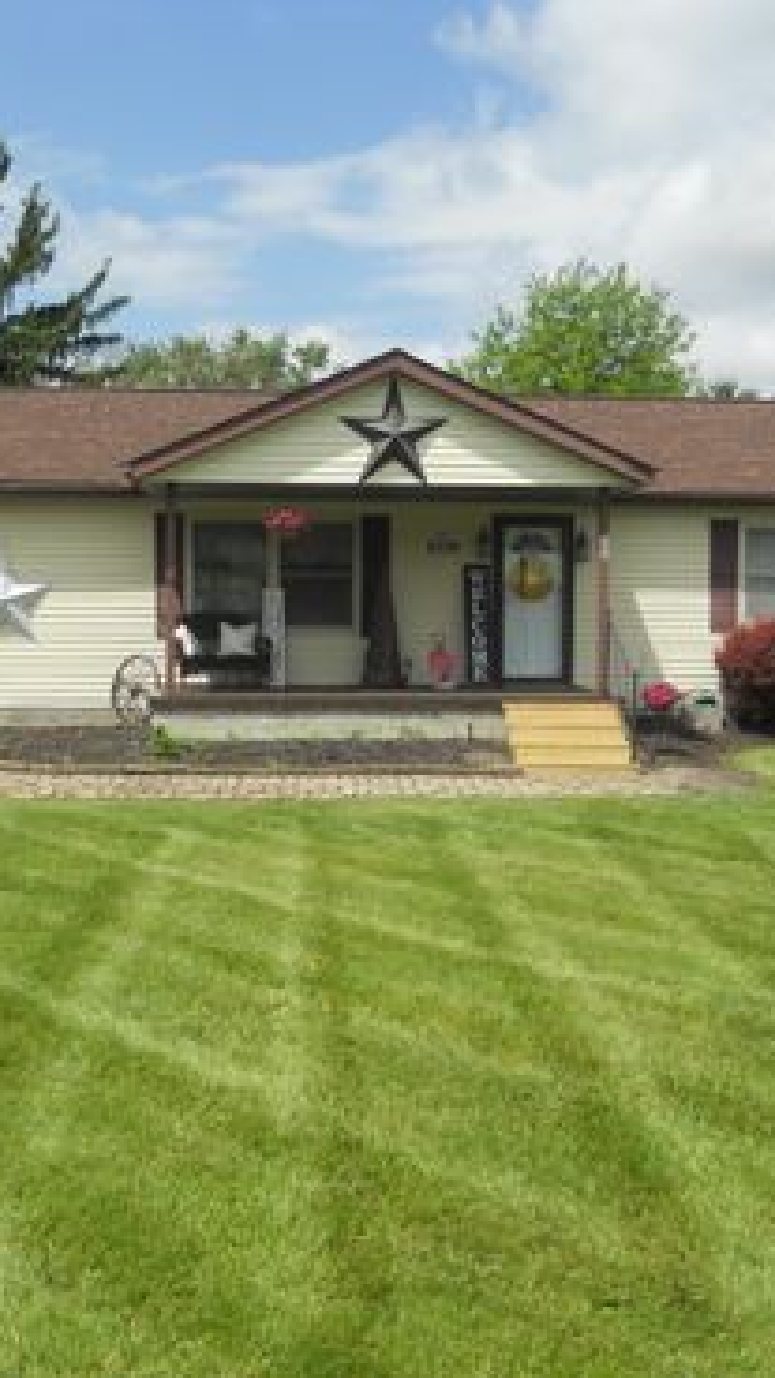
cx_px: 359
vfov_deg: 50.5
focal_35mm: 40
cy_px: 695
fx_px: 1461
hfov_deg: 29.7
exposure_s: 1/1000
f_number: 3.2
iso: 80
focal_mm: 4.9
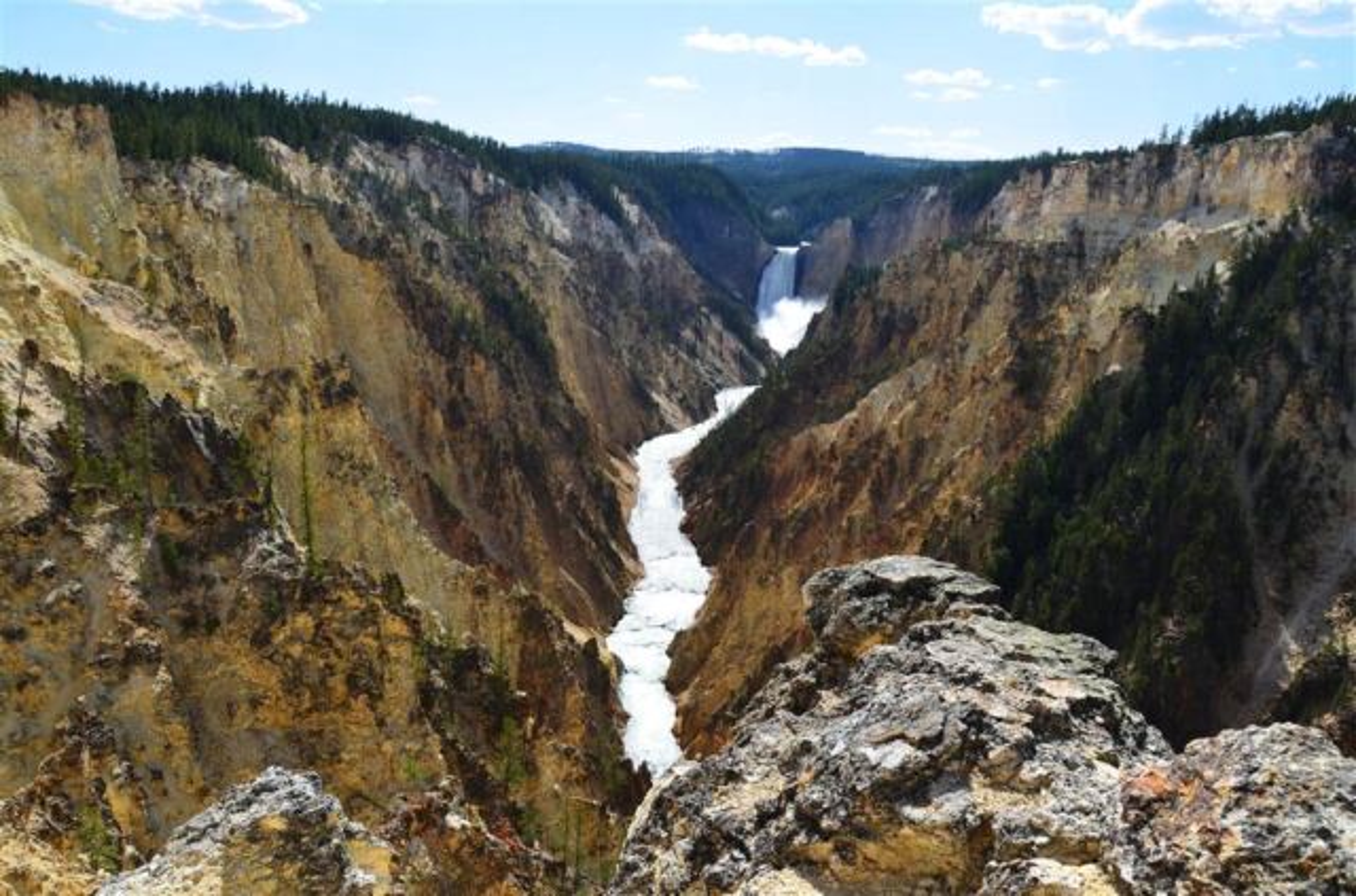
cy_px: 448
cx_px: 678
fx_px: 1014
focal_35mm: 27
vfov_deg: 47.7
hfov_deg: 67.5
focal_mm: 18
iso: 100
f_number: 11
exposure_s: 1/125
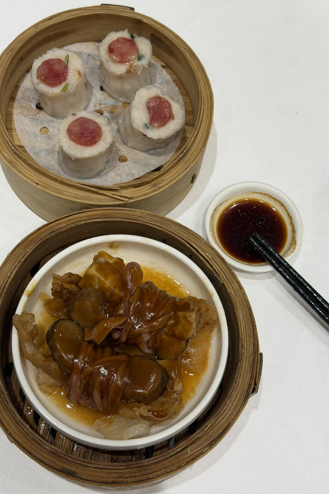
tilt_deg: -68.8
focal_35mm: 50
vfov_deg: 39.6
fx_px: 685
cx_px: 145
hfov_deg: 27.0
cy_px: 247
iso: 50
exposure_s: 1/121
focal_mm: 6.76
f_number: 1.78
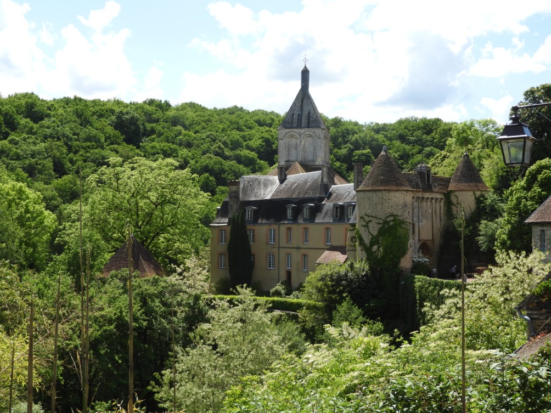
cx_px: 271
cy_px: 210
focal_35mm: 51
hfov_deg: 37.5
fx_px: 812
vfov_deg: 28.6
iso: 100
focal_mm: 9
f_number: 4
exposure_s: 1/640
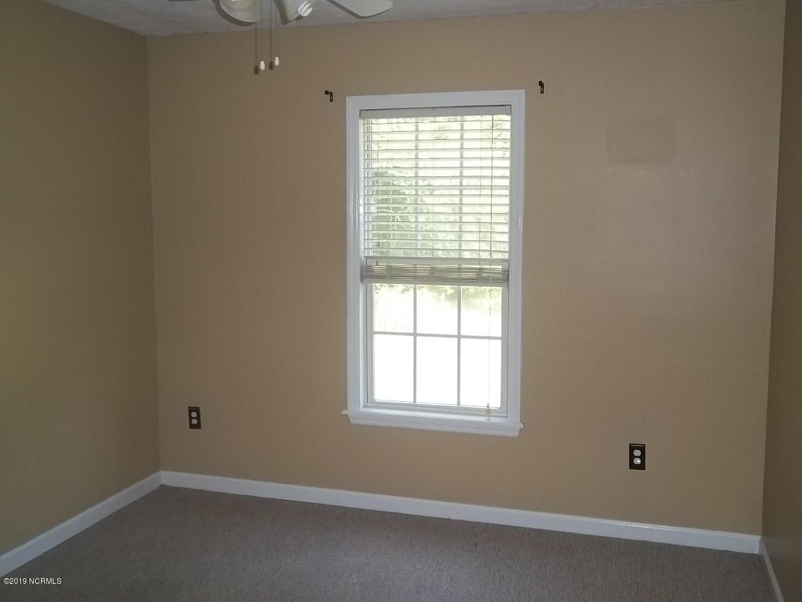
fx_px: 811
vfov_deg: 40.7
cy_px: 301
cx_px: 401
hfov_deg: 52.6
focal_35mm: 35
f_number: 3.86
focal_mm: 6.17
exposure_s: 1/60
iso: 160
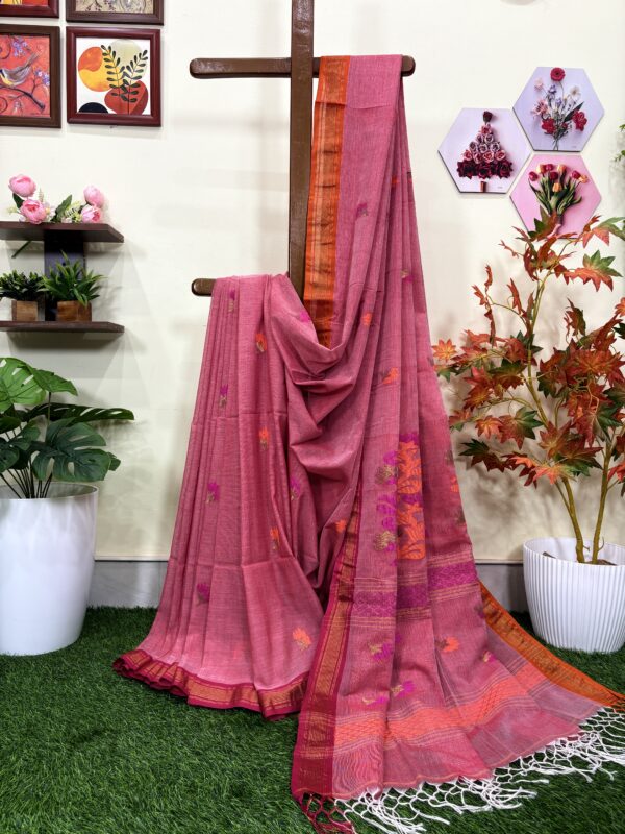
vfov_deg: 67.3
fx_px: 626
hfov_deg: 53.1
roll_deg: -0.2
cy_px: 417
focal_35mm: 26
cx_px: 312
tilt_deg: -2.2
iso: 80
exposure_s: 1/50
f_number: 1.6
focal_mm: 5.96
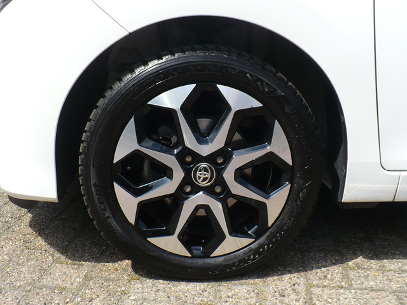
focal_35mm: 43
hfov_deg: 43.9
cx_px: 204
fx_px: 506
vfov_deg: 33.6
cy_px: 152
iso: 100
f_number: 2.8
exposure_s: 1/1000
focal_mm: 6.1
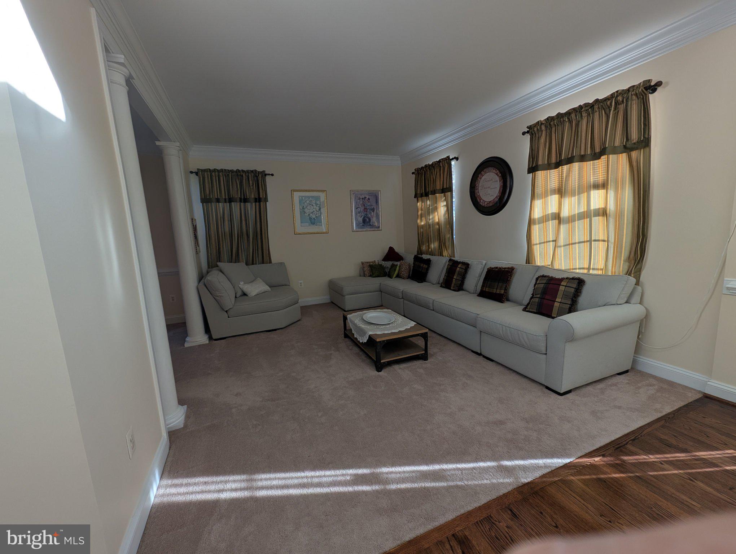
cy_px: 277
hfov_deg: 106.1
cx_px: 368
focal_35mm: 13
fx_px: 277
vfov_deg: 90.1
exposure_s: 1/127
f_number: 2.2
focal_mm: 1.95
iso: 61
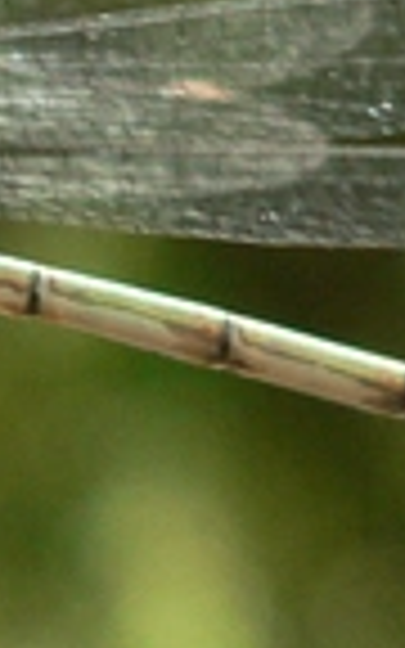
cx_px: 9
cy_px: 63
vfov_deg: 6.7
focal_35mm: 312
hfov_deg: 4.2
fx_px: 5510
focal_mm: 11
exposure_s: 1/60
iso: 200
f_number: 2.8
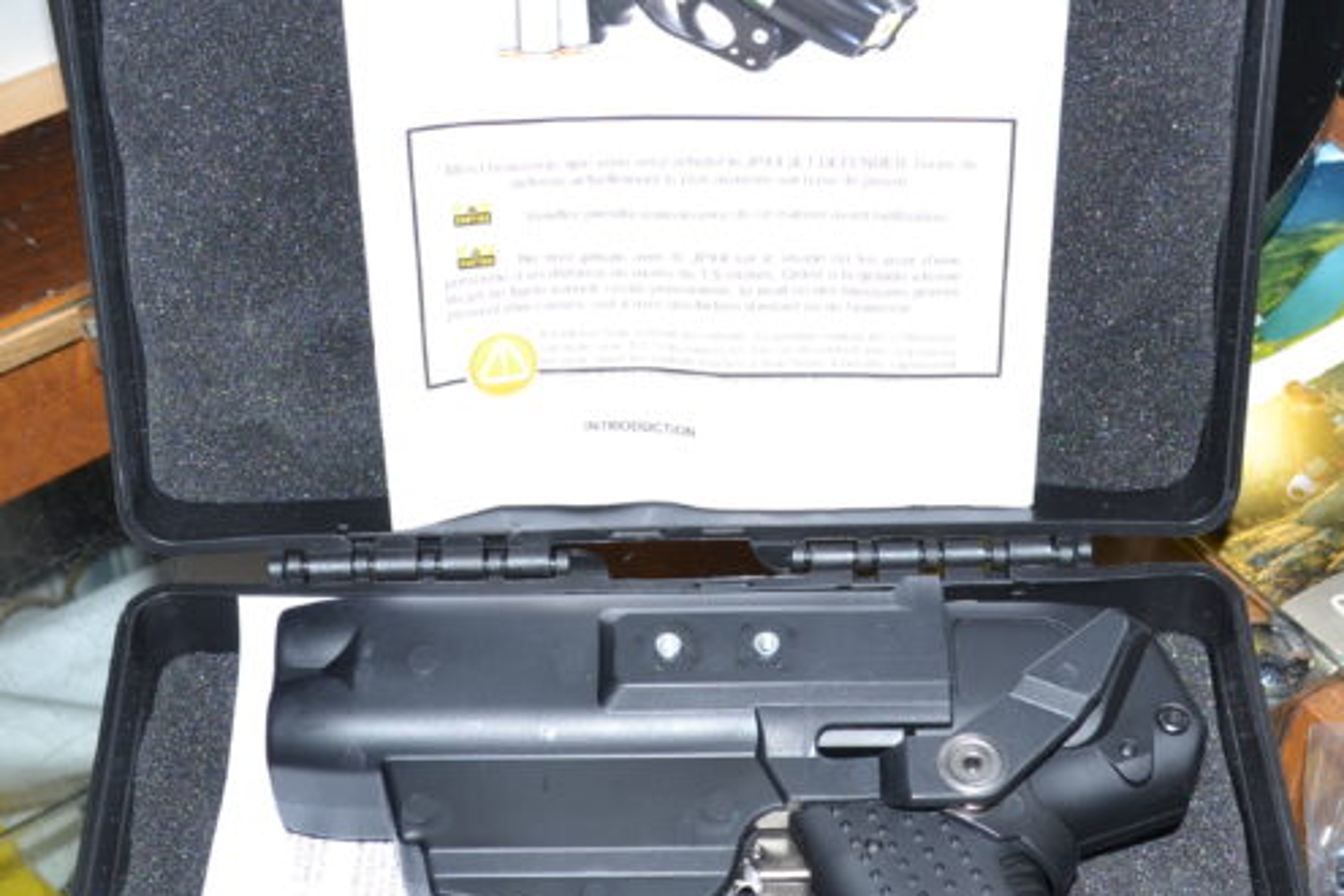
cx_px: 673
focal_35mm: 62
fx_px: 2314
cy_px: 468
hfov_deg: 32.4
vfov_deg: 21.9
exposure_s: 1/60
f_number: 6.3
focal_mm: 20
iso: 100
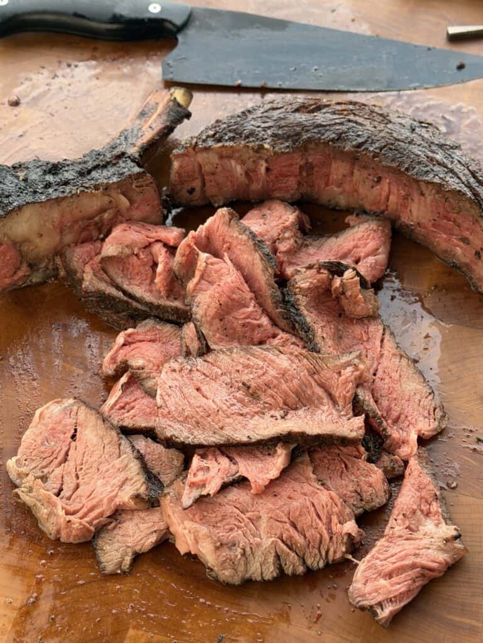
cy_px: 322
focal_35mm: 48
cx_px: 242
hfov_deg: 30.3
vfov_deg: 39.7
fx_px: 893
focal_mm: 6.76
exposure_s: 1/478
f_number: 1.78
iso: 64
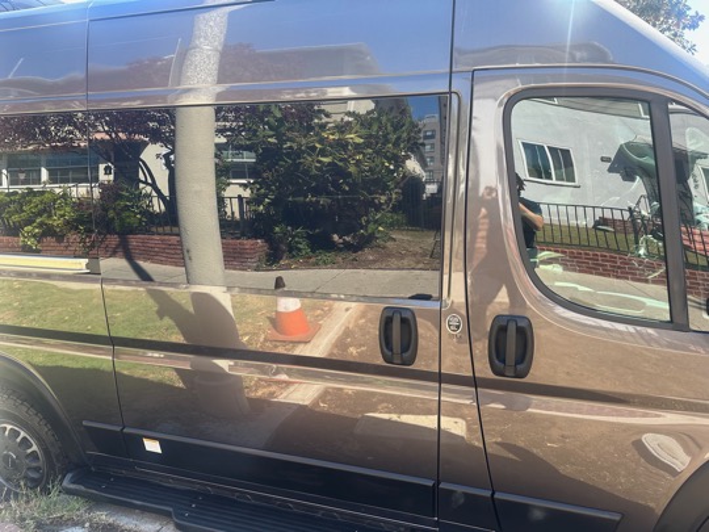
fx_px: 492
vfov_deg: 56.8
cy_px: 266
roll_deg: +2.0
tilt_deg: -10.5
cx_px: 354
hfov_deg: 71.6
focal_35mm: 24
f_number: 1.78
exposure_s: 1/412
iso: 80
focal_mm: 6.86
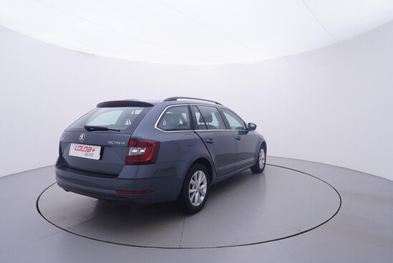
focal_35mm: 22
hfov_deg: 77.3
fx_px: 246
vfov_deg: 56.2
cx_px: 196
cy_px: 132
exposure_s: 1/80
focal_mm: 15
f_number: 5
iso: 200
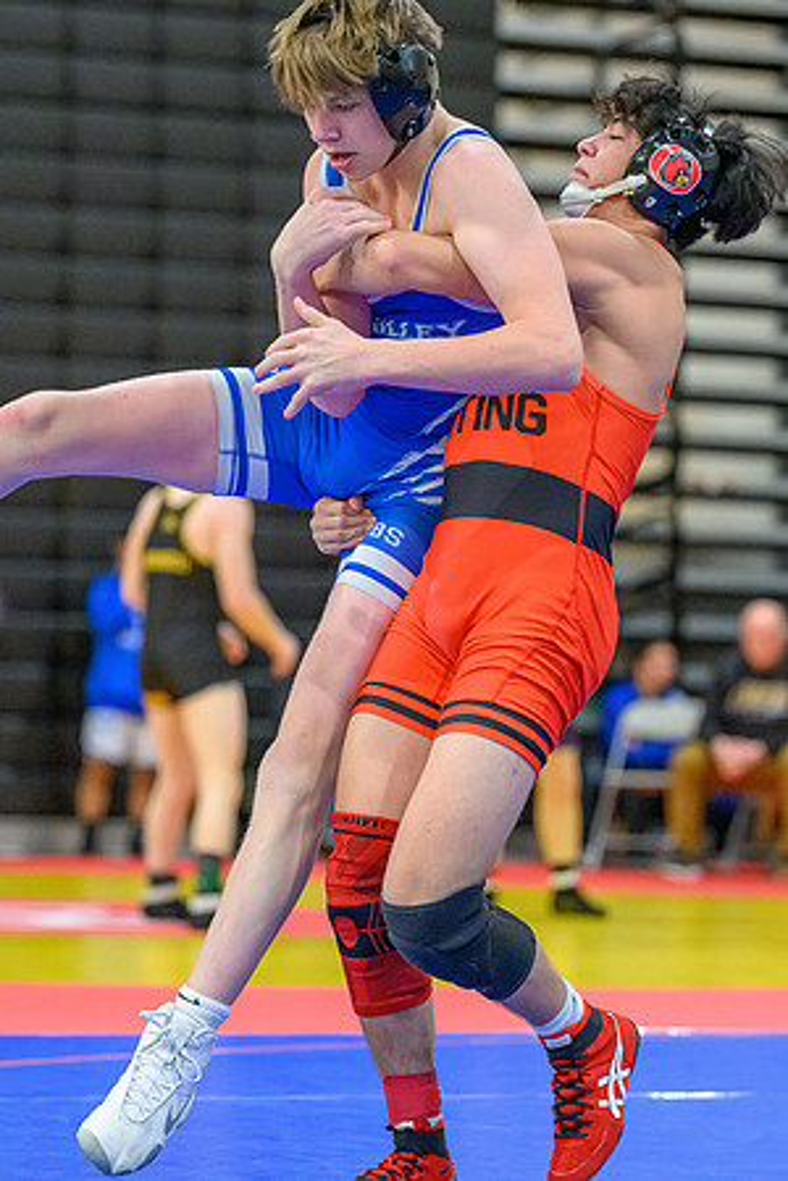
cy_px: 590
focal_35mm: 173
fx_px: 5663
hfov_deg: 8.0
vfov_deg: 11.9
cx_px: 461
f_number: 2.8
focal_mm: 115
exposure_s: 1/800
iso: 11400
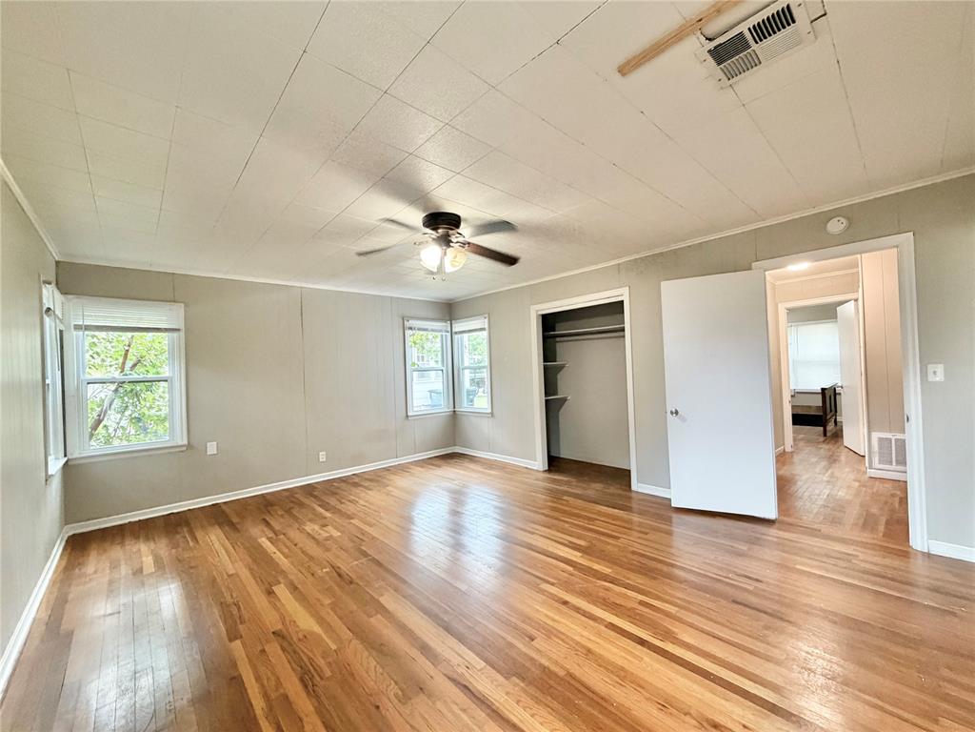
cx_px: 488
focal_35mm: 14
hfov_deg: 102.1
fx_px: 394
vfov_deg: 85.7
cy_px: 366
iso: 500
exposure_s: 1/60
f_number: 2.2
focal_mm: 2.22
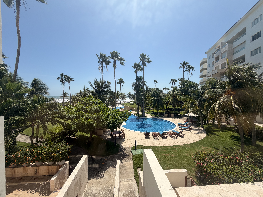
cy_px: 98
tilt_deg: -2.2
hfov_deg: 102.1
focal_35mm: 14
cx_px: 132
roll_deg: +0.6
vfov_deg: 85.7
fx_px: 106
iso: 20
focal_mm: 2.22
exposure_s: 1/1167
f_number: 2.2
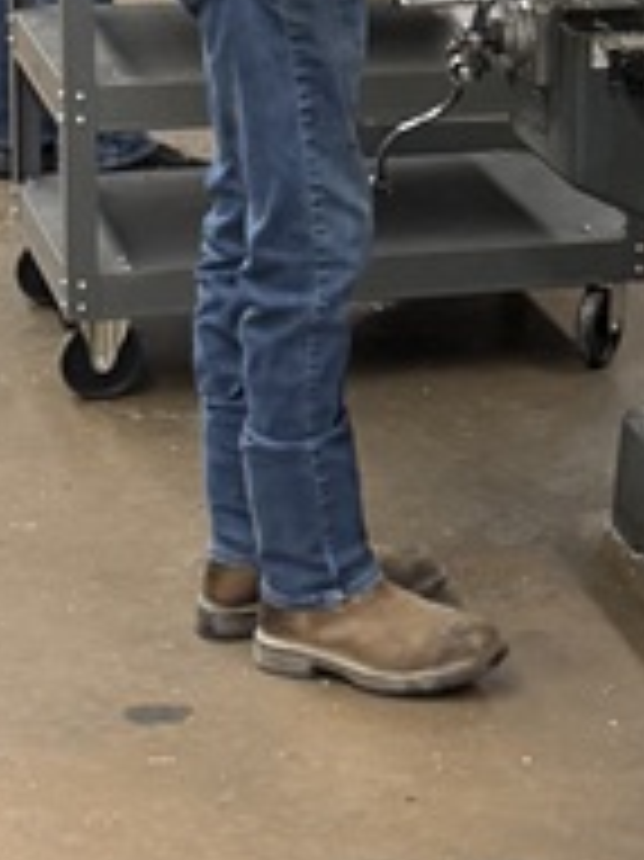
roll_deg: -2.7
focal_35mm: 129
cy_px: 36
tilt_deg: -11.1
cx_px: 833
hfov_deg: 11.2
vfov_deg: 15.1
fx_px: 3203
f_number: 1.78
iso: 250
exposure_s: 1/72
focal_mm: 6.76
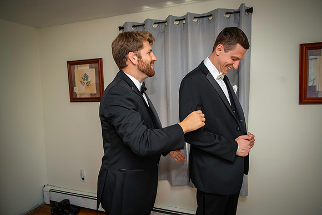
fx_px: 215
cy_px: 108
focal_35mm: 24
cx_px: 161
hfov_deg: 73.8
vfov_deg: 53.1
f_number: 2.8
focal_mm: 24
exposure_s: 1/125
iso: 800
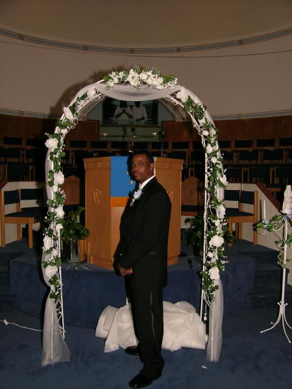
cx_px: 146
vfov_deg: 63.4
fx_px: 315
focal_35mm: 28
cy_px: 194
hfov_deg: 49.7
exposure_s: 1/60.1
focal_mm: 5.8
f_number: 4
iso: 50
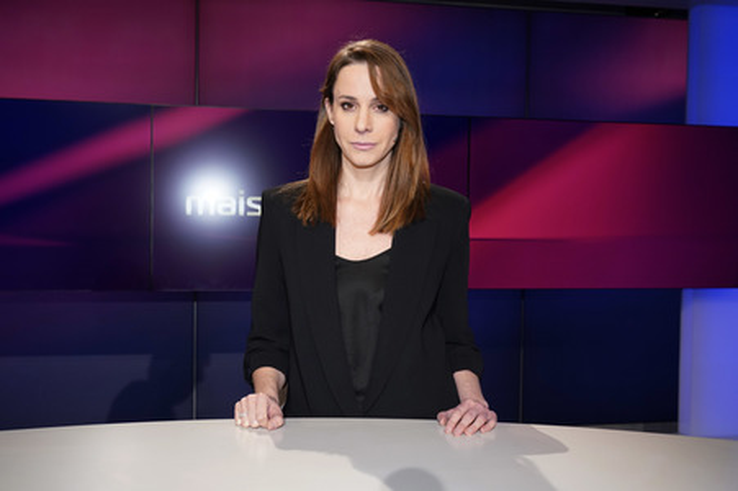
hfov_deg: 57.3
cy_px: 246
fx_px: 676
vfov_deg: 39.9
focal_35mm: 33
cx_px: 369
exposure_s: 1/125
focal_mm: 33
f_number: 5
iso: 1600
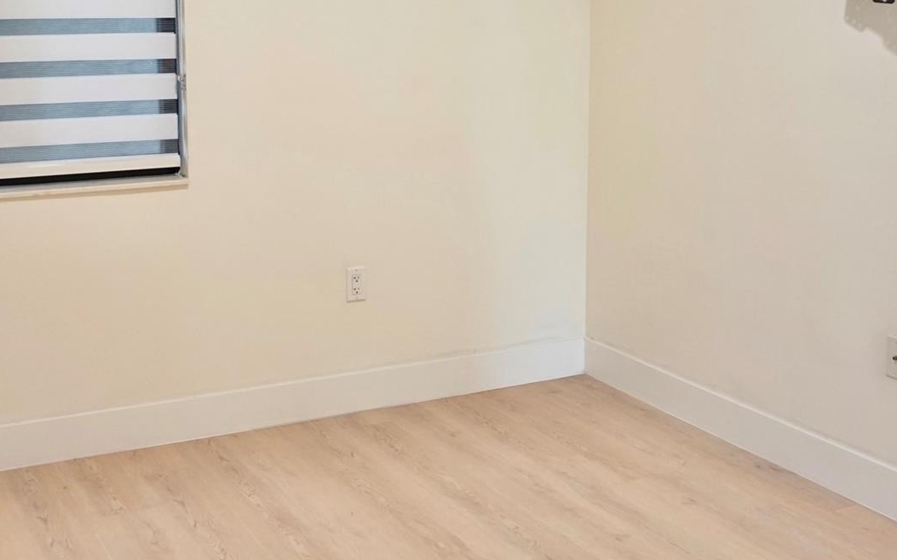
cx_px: 350
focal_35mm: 48
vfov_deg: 26.5
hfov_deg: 41.6
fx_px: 1173
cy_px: 142
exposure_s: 1/60
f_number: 4
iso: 2000
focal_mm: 21
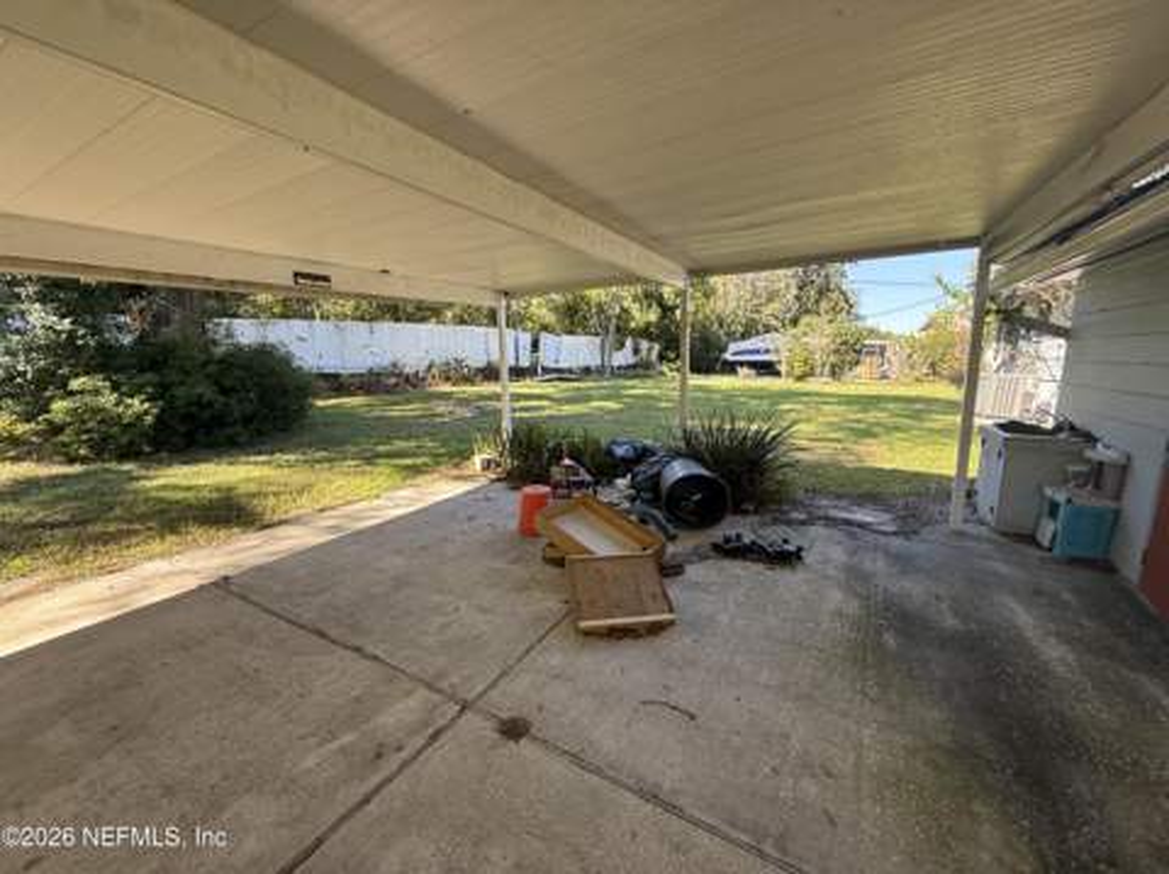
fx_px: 472
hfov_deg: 102.1
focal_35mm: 14
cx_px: 584
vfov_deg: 85.6
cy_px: 437
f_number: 2.2
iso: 64
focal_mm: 2.22
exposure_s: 1/176
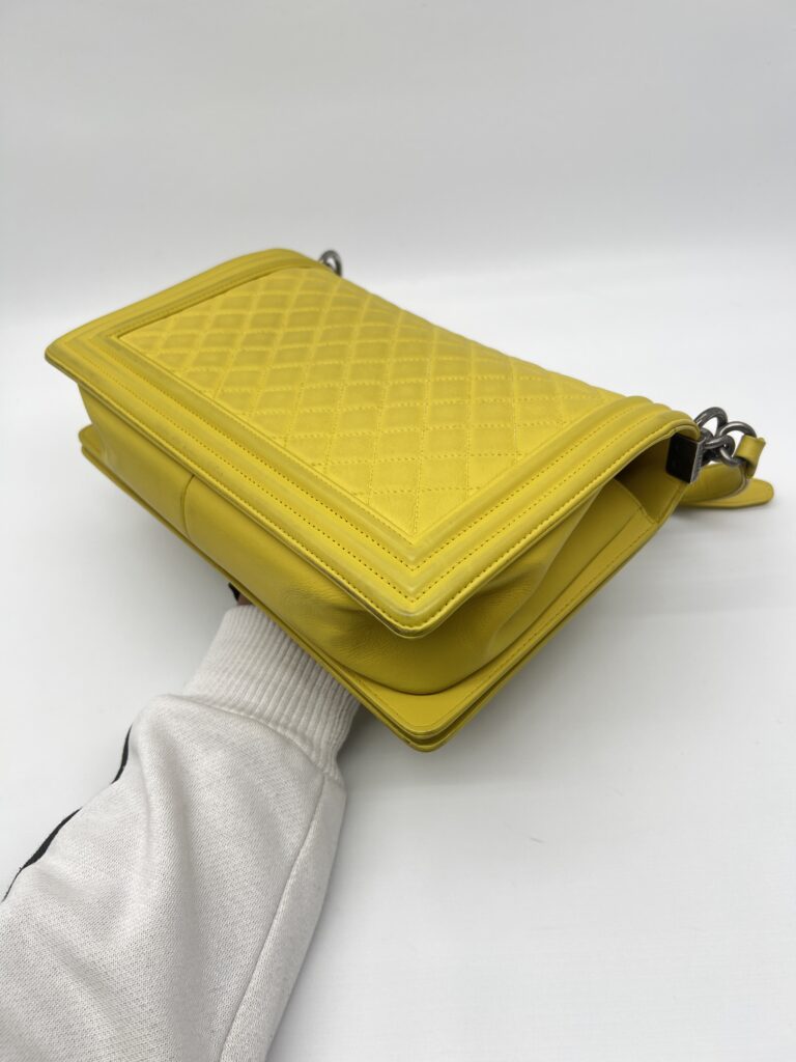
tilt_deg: -44.4
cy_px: 531
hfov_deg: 53.1
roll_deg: +8.2
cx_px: 398
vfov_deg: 67.3
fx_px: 797
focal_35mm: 26
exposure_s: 1/157
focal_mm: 5.7
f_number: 1.5
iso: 40
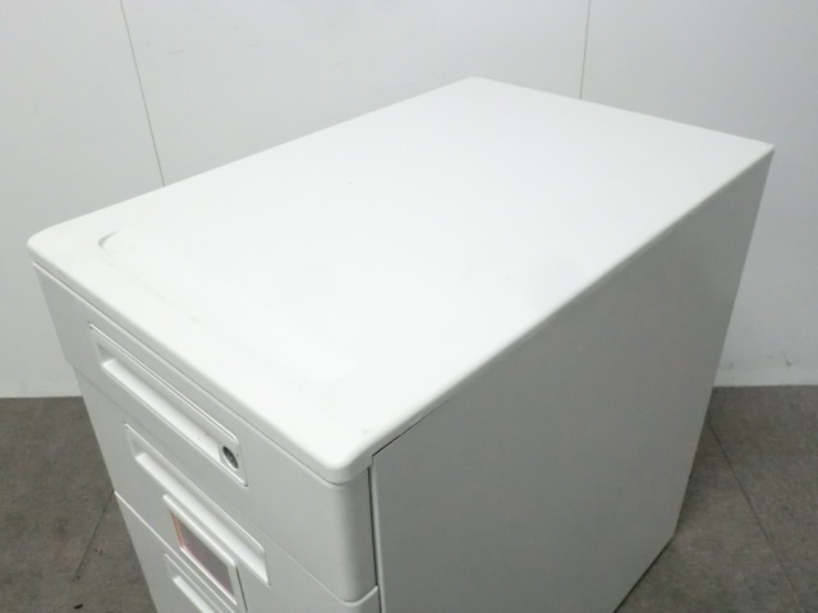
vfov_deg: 44.2
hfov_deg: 56.8
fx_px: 756
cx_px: 409
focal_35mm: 32
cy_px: 306
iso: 800
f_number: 3.5
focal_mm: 5.8
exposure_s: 1/60
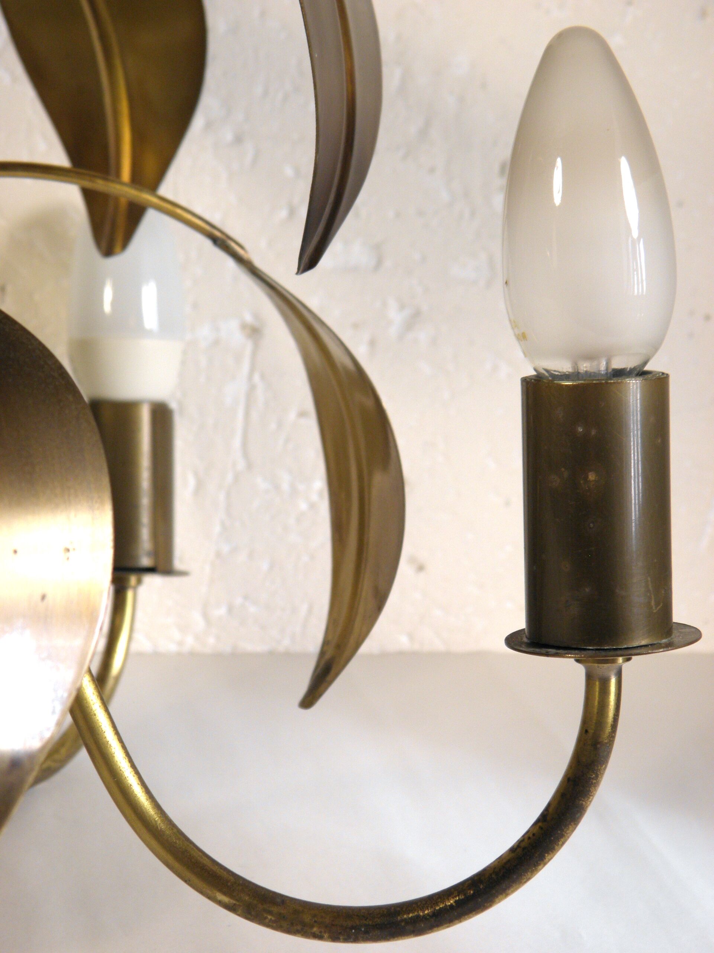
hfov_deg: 18.4
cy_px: 476
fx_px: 2200
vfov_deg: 24.4
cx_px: 357
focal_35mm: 80
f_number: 4.4
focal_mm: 14.3
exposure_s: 1/50
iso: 125
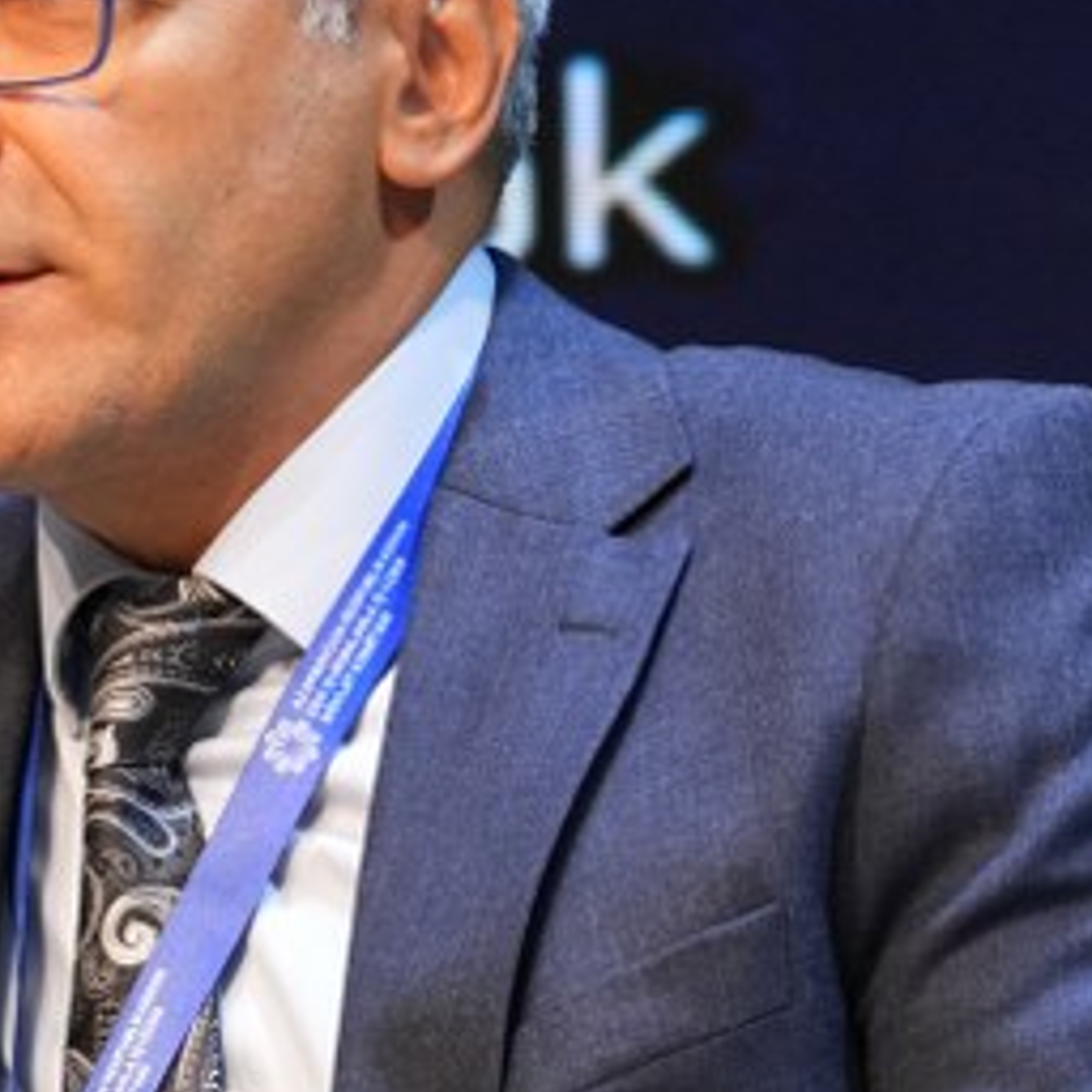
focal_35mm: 560
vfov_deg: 3.1
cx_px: 226
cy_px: 749
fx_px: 19987
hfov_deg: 3.1
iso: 1600
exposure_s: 1/160
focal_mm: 110
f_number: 4.5
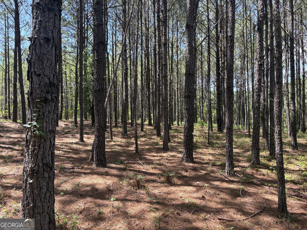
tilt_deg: +1.6
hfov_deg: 67.3
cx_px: 154
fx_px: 231
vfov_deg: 53.1
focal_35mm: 26
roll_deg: +1.5
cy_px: 115
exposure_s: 1/363
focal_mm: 5.96
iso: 50
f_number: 1.6
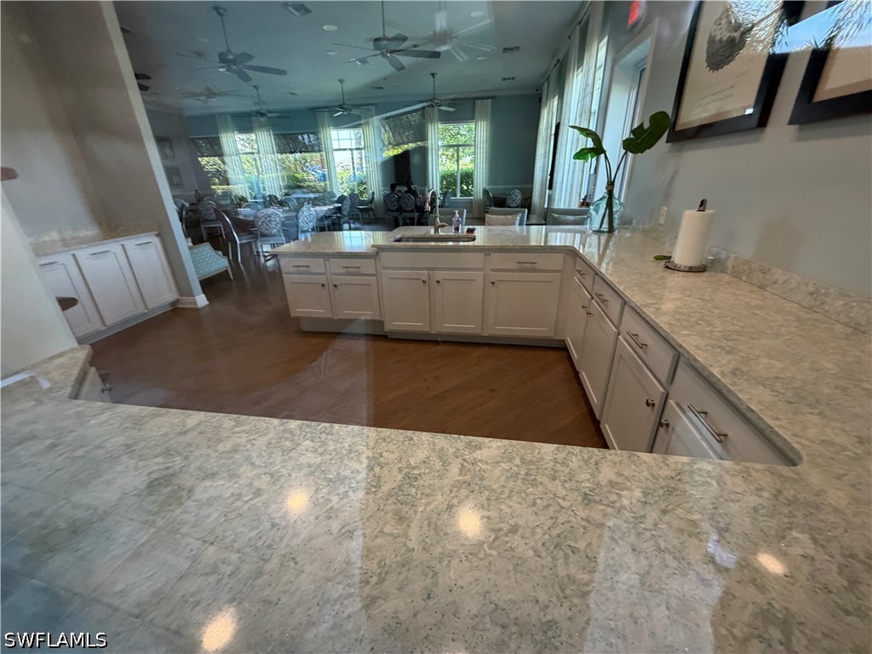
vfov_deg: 85.7
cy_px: 327
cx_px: 436
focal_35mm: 14
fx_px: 353
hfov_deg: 102.1
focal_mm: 2.22
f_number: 2.2
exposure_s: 1/121
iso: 320
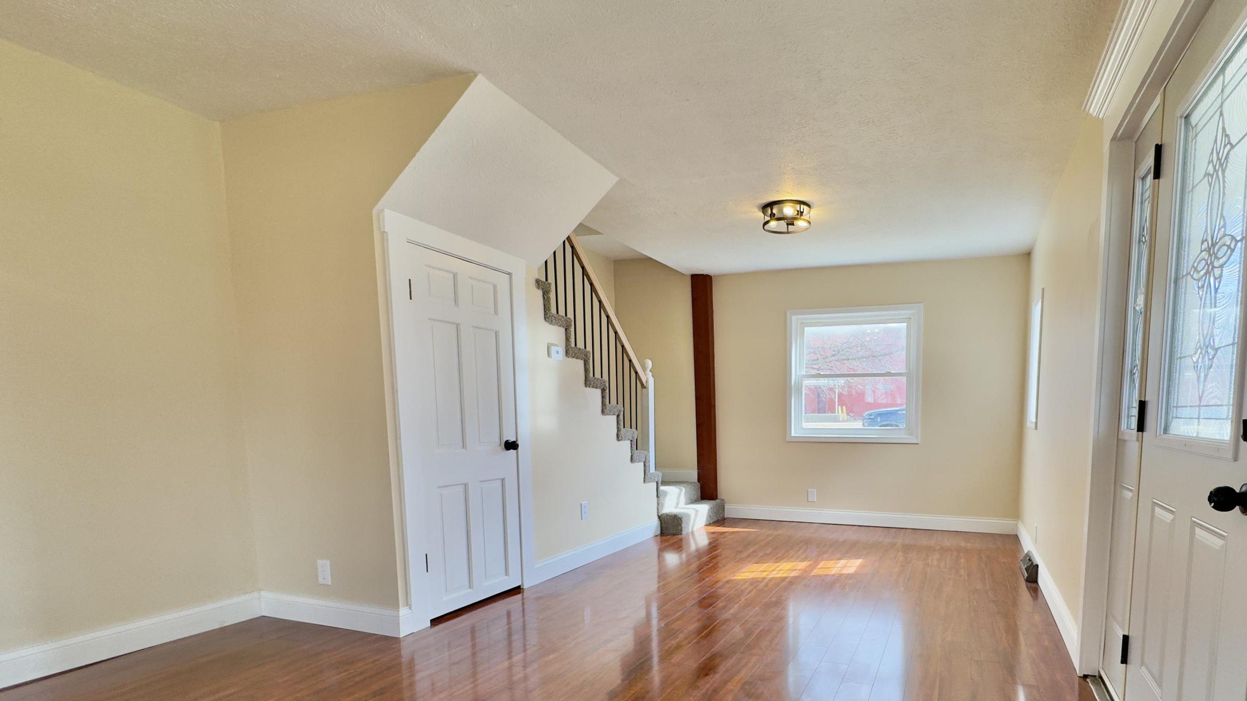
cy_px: 481
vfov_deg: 56.8
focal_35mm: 19
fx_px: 628
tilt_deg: -7.0
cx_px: 768
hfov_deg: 88.0
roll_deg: -0.2
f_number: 2.2
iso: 64
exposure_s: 1/120
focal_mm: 2.22
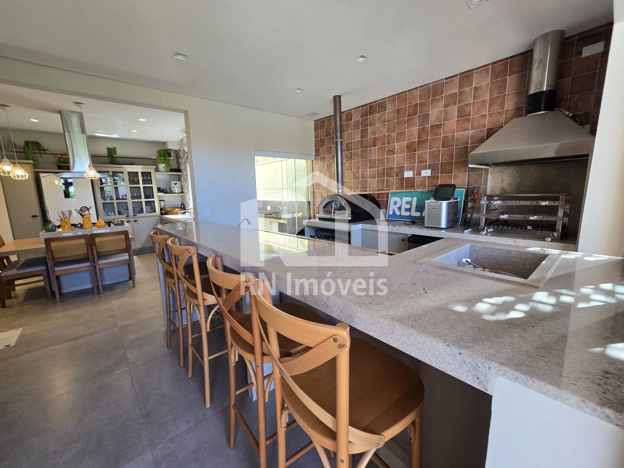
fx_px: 234
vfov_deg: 89.9
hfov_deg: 106.2
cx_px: 312
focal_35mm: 13
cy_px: 234
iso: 64
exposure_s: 1/60
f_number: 2.2
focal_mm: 2.2
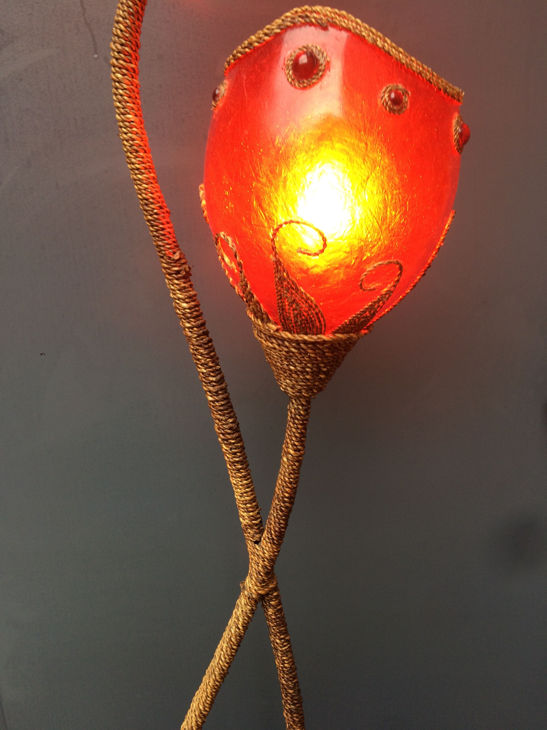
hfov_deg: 48.2
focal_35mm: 29
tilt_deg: -20.8
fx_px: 611
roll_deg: +2.1
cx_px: 274
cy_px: 365
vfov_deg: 61.7
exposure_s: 1/50
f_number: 2.2
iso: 40
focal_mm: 4.15
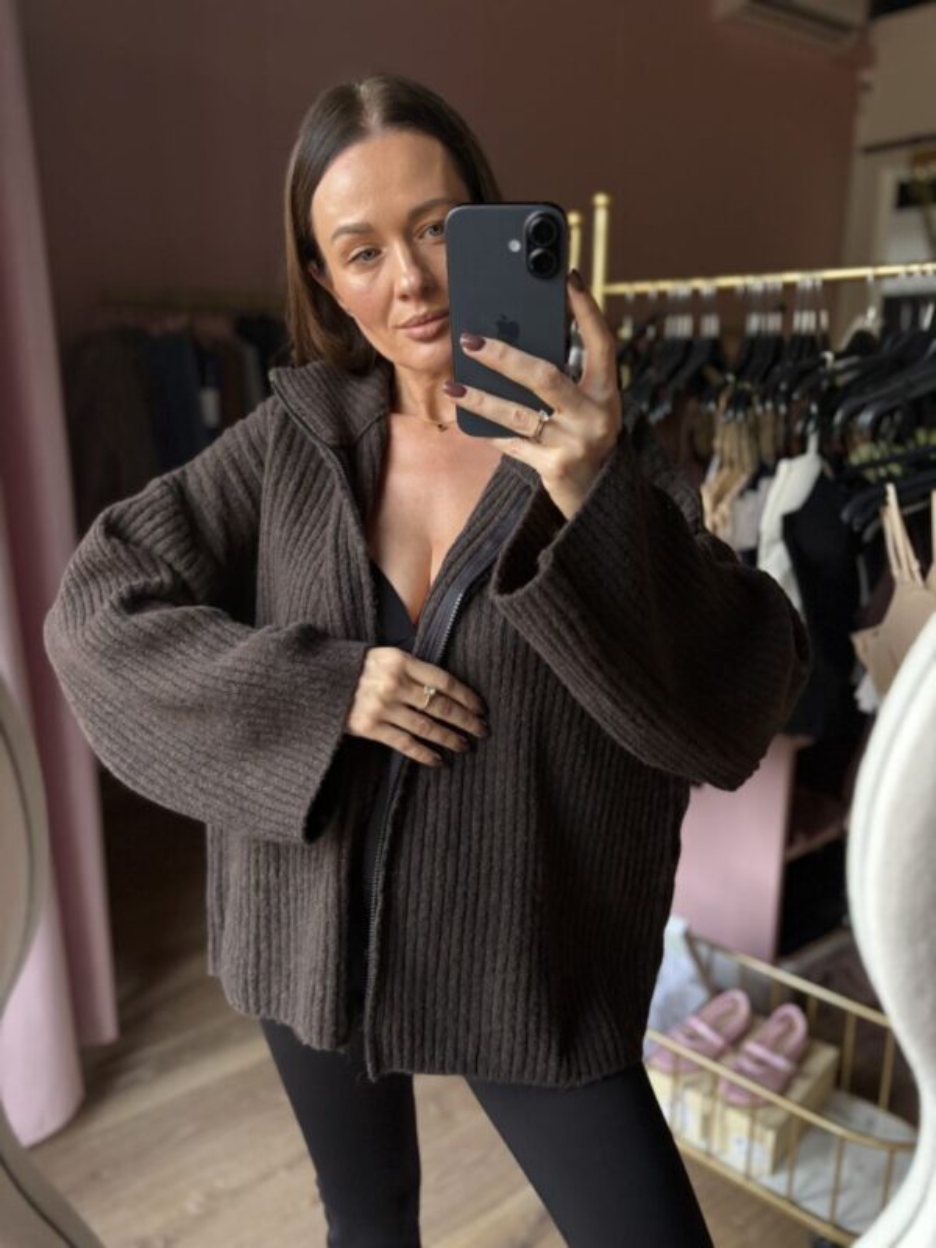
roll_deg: +2.3
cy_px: 624
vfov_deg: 67.3
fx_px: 937
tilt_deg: -25.4
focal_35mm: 26
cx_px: 468
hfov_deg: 53.1
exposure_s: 1/60
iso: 320
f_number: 1.6
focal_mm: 5.96
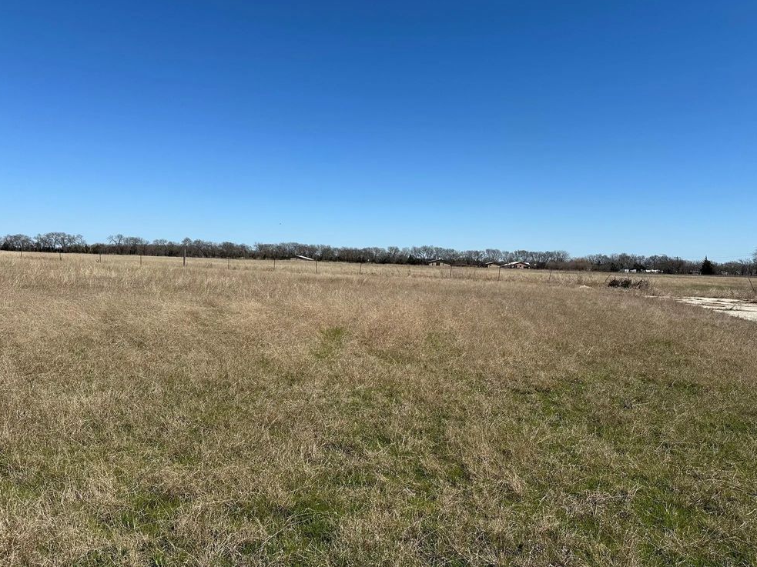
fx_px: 547
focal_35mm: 25
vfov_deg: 54.9
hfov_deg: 69.4
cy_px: 281
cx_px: 377
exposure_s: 1/6623
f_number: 1.78
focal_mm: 6.86
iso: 80
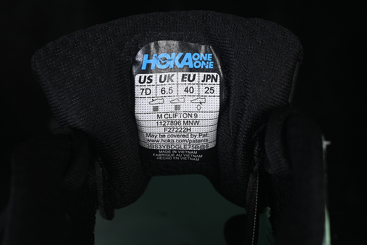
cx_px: 184
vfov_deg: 18.2
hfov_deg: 27.0
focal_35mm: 75
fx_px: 765
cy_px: 122
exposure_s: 1/80
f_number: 7.1
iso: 160
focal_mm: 50
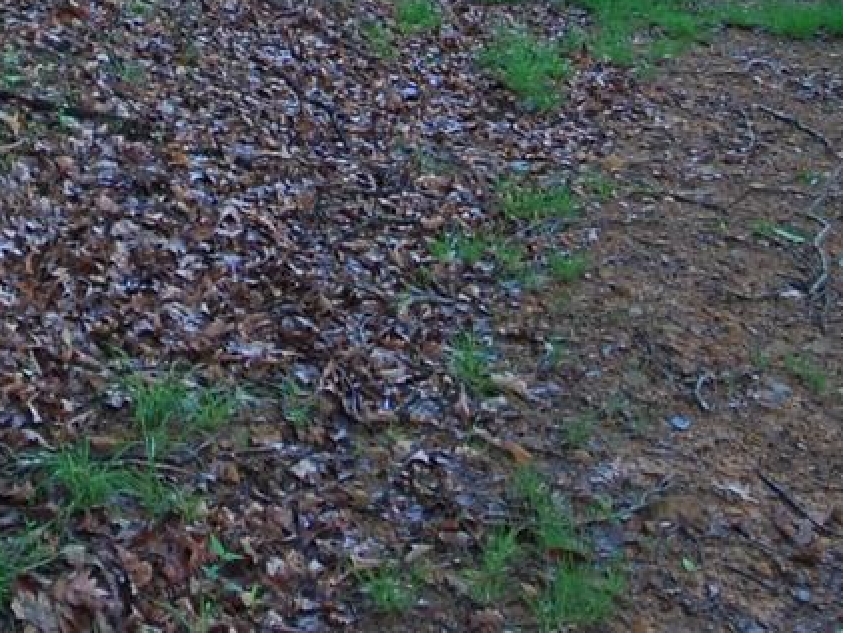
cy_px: -491
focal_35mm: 70
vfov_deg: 17.3
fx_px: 1706
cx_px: 90
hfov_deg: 26.8
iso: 250
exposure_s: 1/60
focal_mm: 10
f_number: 4
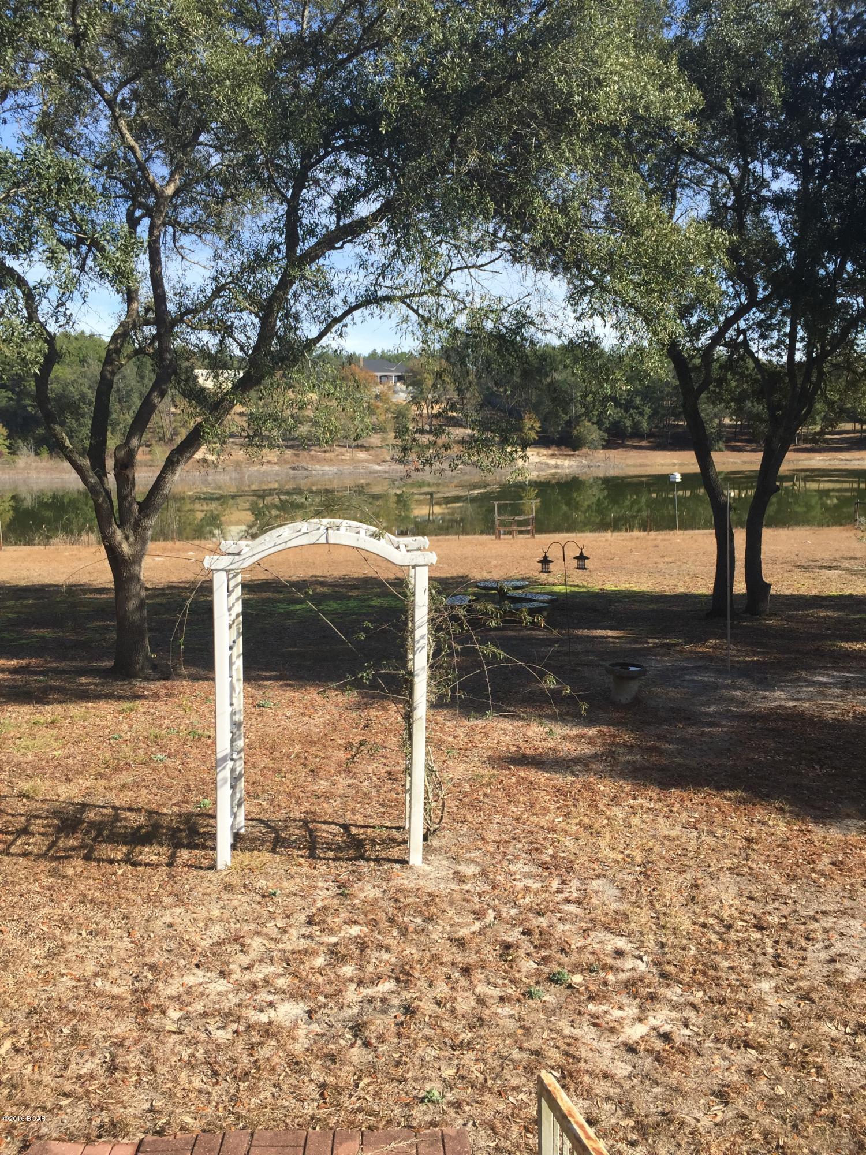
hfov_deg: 48.2
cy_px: 578
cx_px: 433
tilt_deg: -6.7
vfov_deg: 61.7
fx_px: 967
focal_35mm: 29
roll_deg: +1.1
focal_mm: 4.15
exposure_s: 1/942
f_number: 2.2
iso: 32
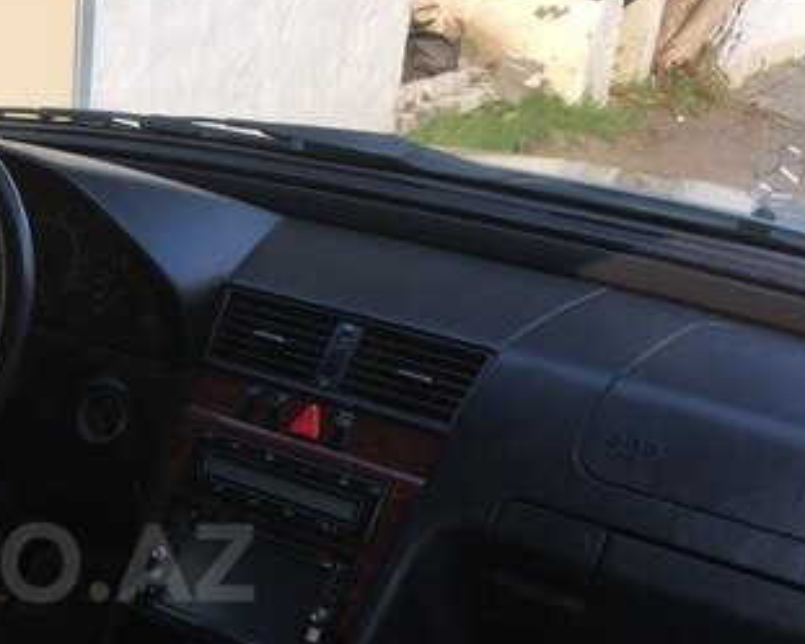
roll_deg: -0.3
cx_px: -10
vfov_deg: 24.8
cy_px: 563
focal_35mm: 60
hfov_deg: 29.3
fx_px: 1430
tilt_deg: -29.9
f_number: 2.2
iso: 32
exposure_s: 1/216
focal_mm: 4.15
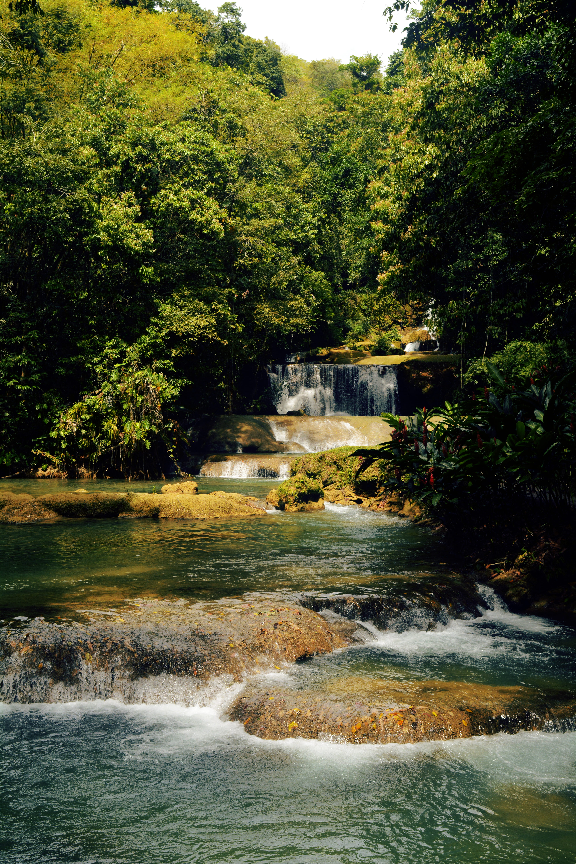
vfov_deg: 45.0
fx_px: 1044
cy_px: 432
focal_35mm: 44
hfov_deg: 30.8
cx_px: 288
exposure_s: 1/400
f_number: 10
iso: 400
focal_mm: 29
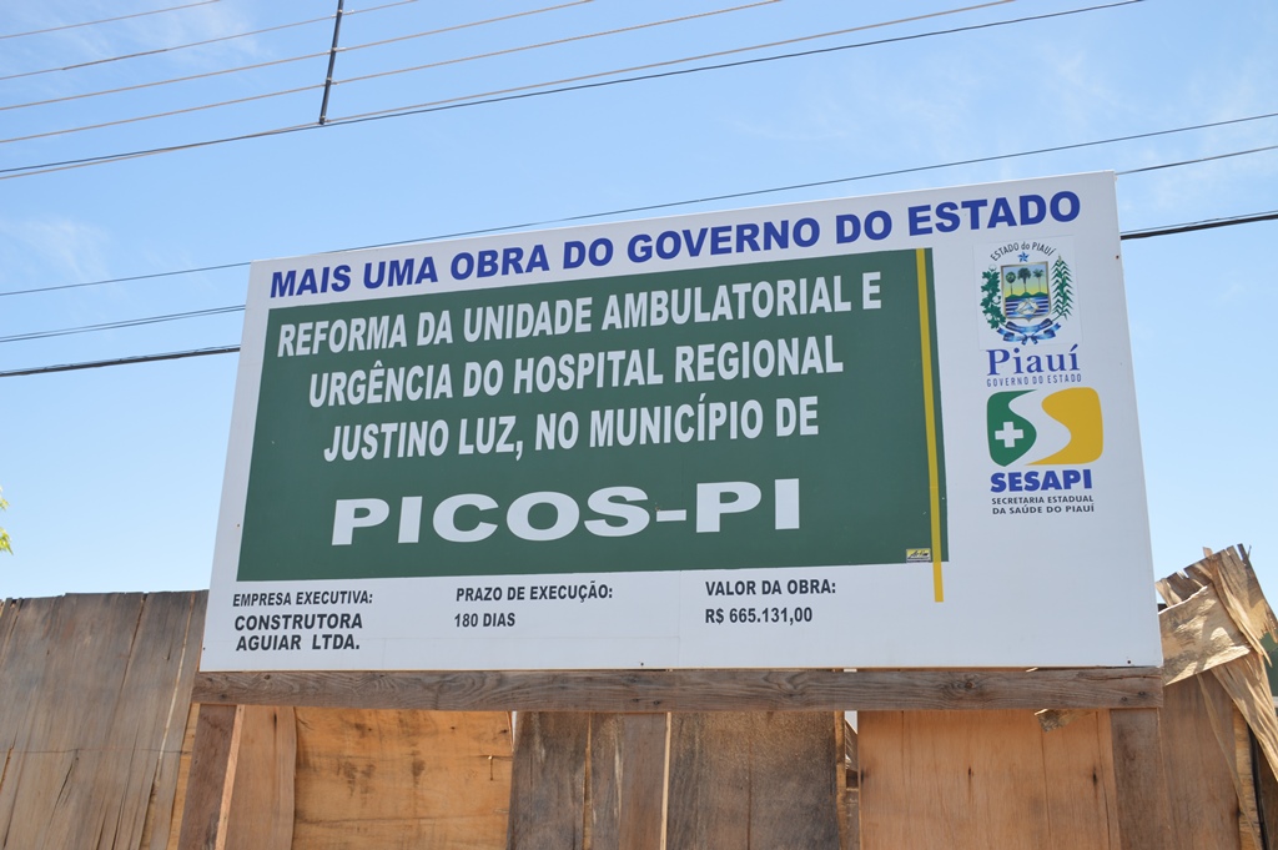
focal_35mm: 36
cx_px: 639
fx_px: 1277
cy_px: 425
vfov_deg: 36.8
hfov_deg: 53.2
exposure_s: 1/160
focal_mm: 24
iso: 100
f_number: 6.3
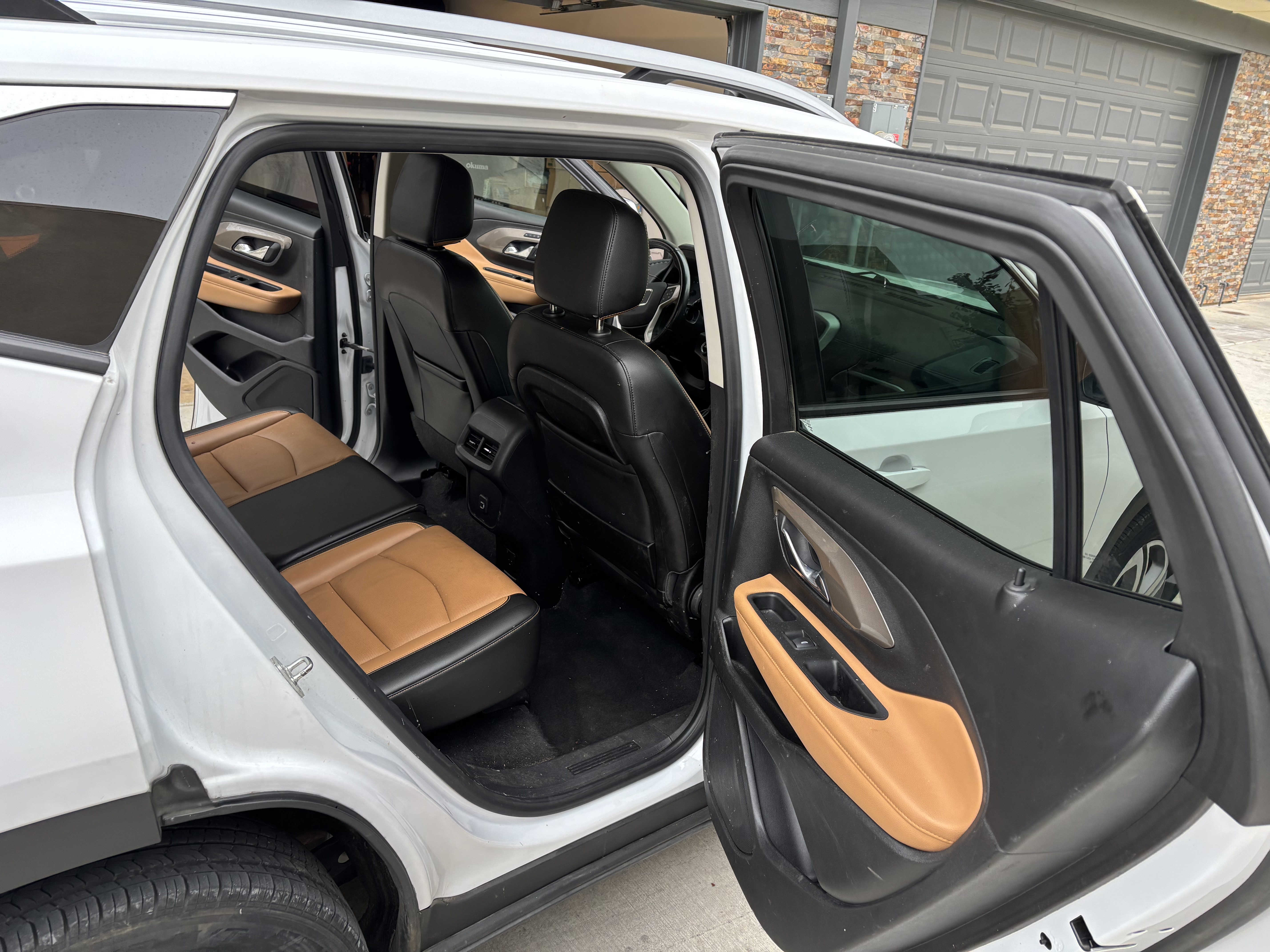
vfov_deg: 53.1
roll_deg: -5.4
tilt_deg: -20.6
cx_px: 635
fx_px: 954
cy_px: 476
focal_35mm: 26
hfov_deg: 67.3
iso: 80
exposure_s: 1/121
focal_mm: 5.96
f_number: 1.6
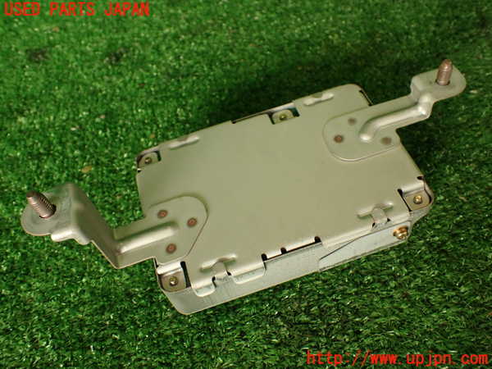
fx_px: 455
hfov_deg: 56.8
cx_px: 246
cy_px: 184
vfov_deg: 44.2
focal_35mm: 32
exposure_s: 1/100
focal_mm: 5.79
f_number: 2.4
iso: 100
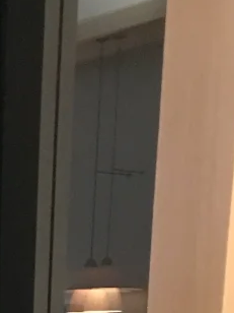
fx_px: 1181
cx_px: -178
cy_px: 704
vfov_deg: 12.5
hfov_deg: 10.7
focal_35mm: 131
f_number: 1.8
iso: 125
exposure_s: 1/4
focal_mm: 3.99
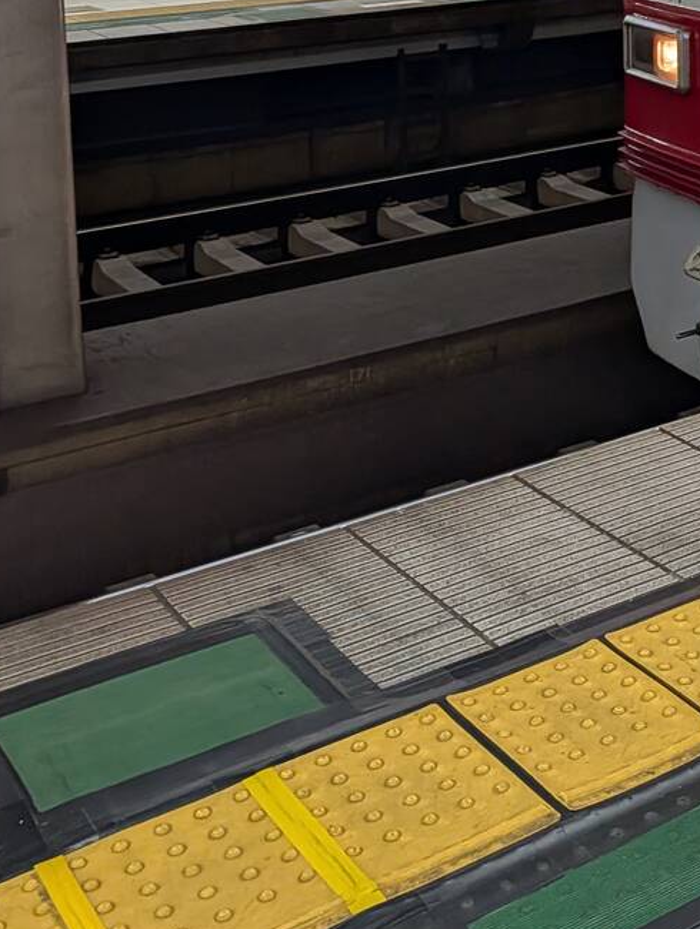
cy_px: -80
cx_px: 799
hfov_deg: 23.2
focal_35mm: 59
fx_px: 1587
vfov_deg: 29.6
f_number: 1.68
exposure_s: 1/631
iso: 239
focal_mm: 6.9
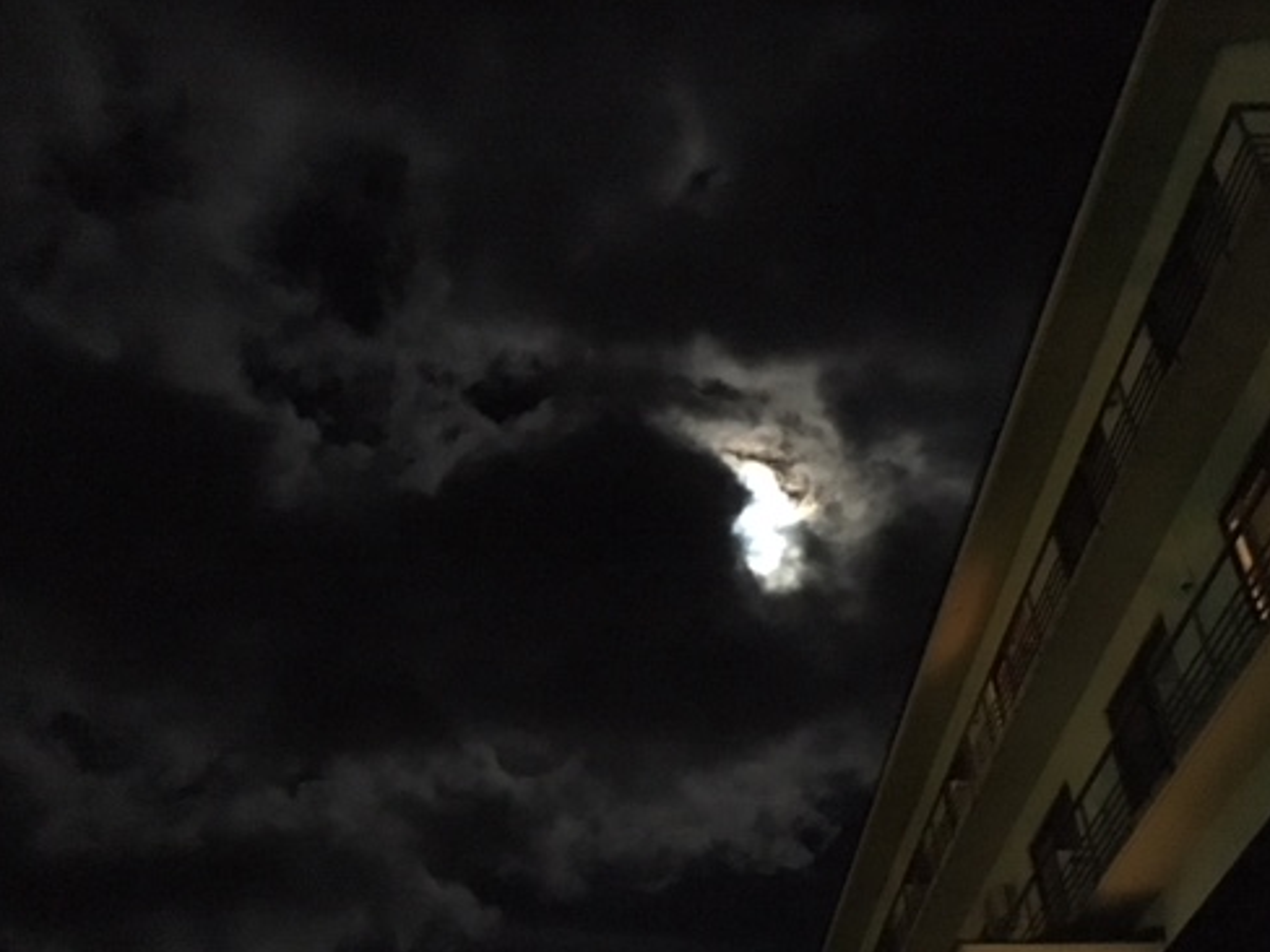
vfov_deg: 37.7
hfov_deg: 49.0
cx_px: 651
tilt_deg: +38.4
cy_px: 536
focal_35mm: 38
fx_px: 1394
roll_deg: +2.5
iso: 2000
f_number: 2.2
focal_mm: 4.15
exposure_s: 1/15
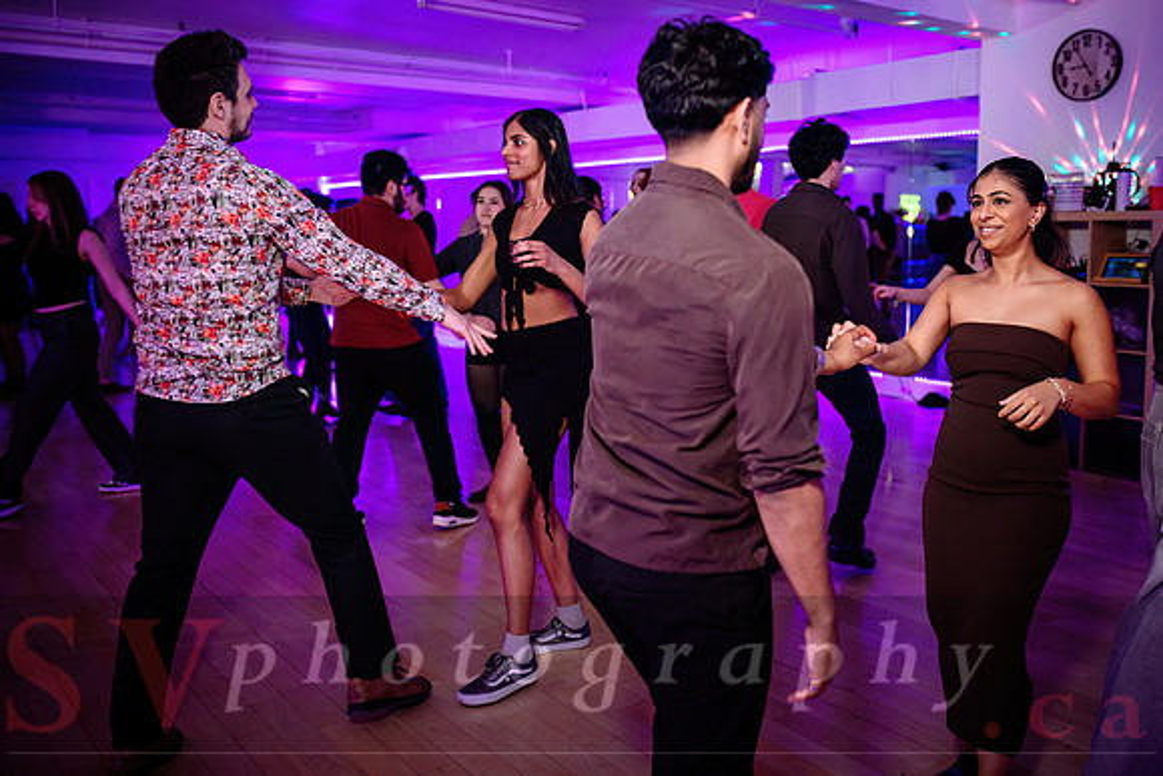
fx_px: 1002
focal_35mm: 31
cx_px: 644
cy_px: 346
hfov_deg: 60.1
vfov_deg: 42.3
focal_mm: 28
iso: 2000
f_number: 2
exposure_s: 1/160
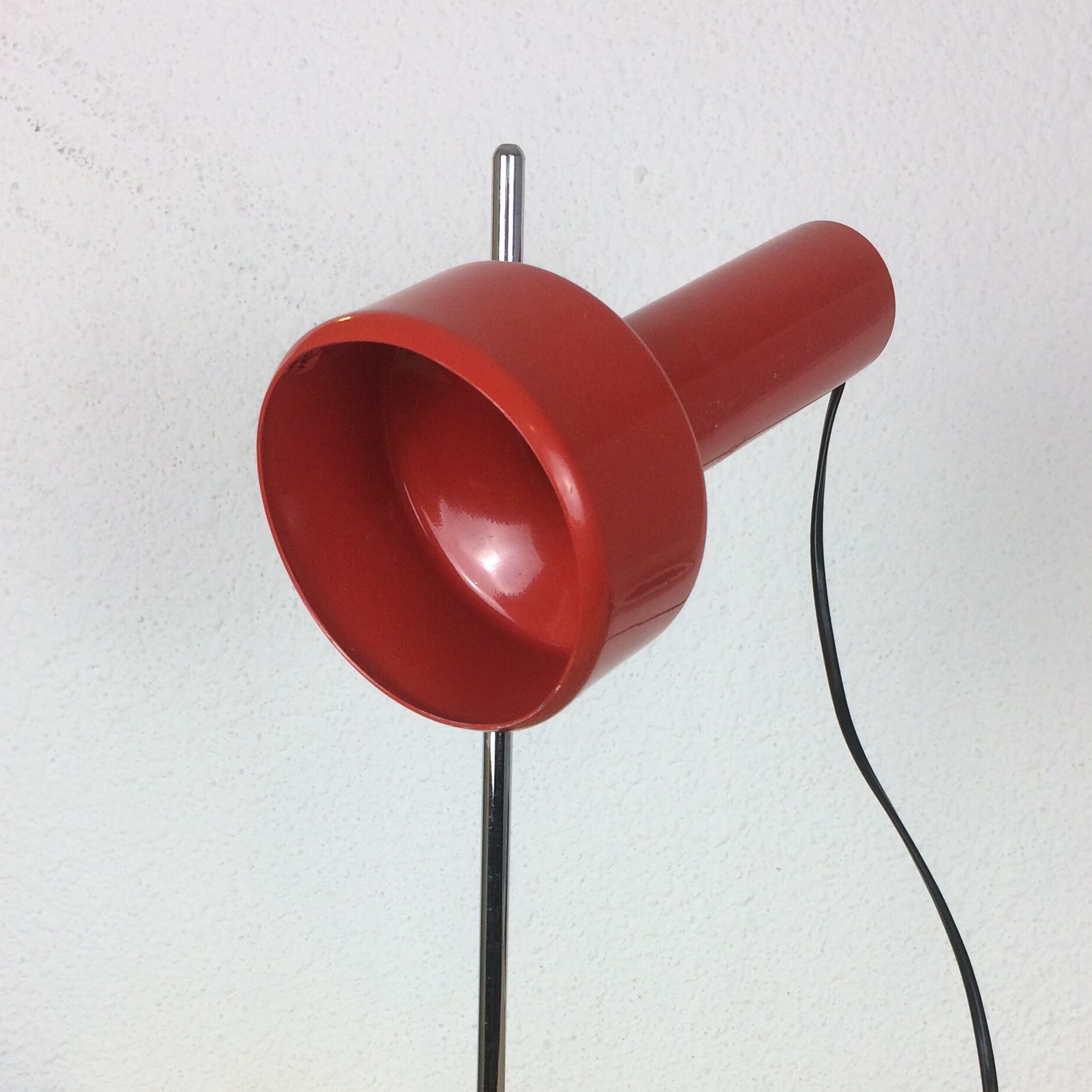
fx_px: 1606
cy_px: 825
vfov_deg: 36.6
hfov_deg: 37.6
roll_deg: -0.2
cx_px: 556
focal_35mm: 45
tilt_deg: -15.1
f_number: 2.2
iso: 64
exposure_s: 1/100
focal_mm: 4.15
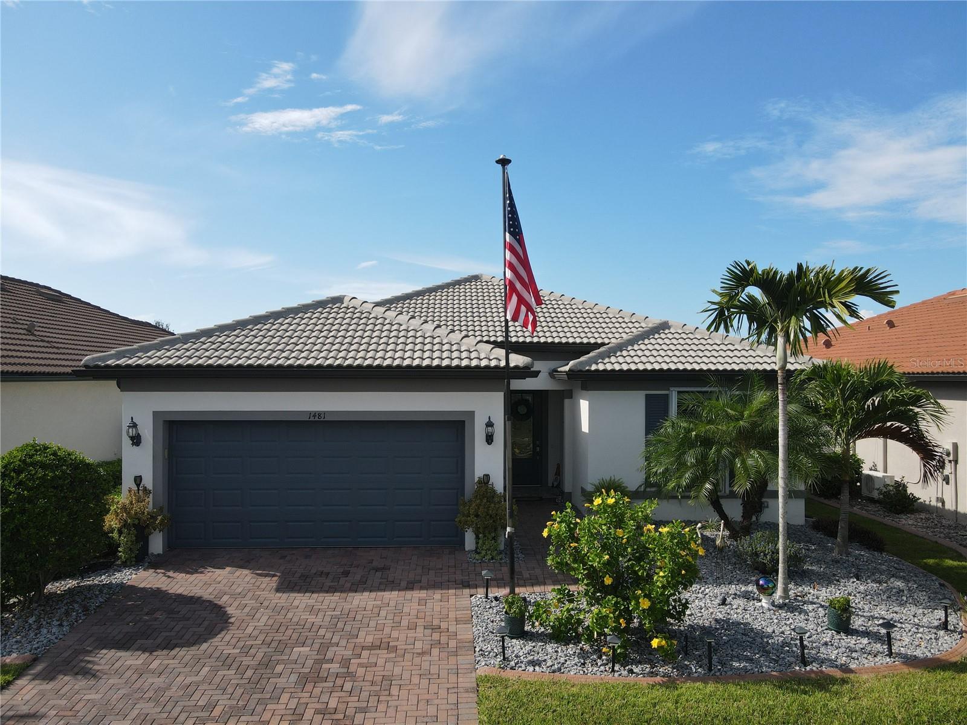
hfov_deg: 71.6
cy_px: 362
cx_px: 484
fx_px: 670
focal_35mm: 24
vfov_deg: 56.8
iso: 100
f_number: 2.8
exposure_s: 1/640
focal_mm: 4.5
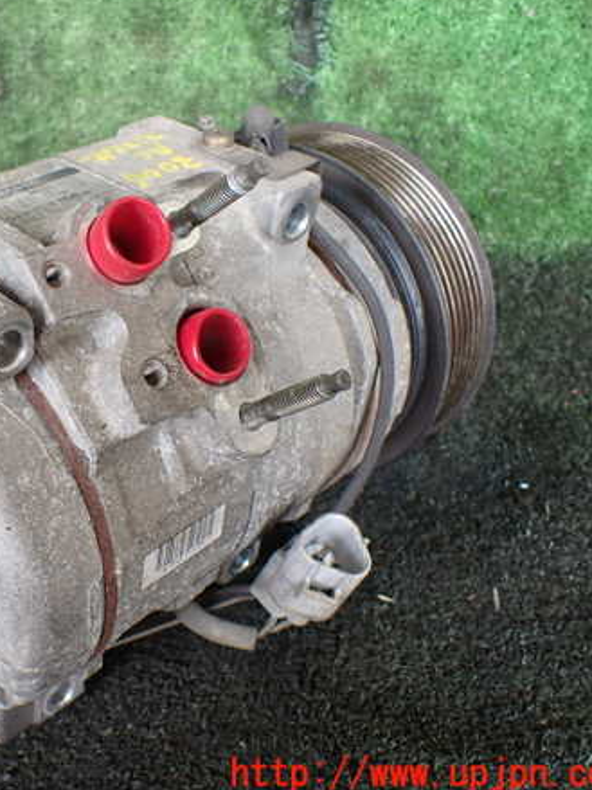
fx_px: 935
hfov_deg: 33.8
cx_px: 97
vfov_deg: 45.8
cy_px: 392
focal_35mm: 41
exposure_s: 1/125
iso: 160
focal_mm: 5.4
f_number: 2.3
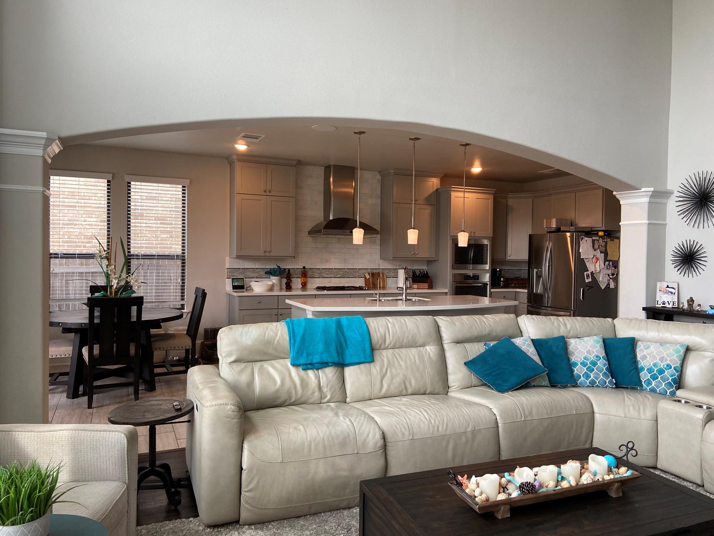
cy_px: 268
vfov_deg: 53.1
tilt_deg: -1.4
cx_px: 357
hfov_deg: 67.3
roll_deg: -0.3
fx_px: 536
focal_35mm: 26
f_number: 1.8
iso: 80
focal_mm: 4.25
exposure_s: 1/120
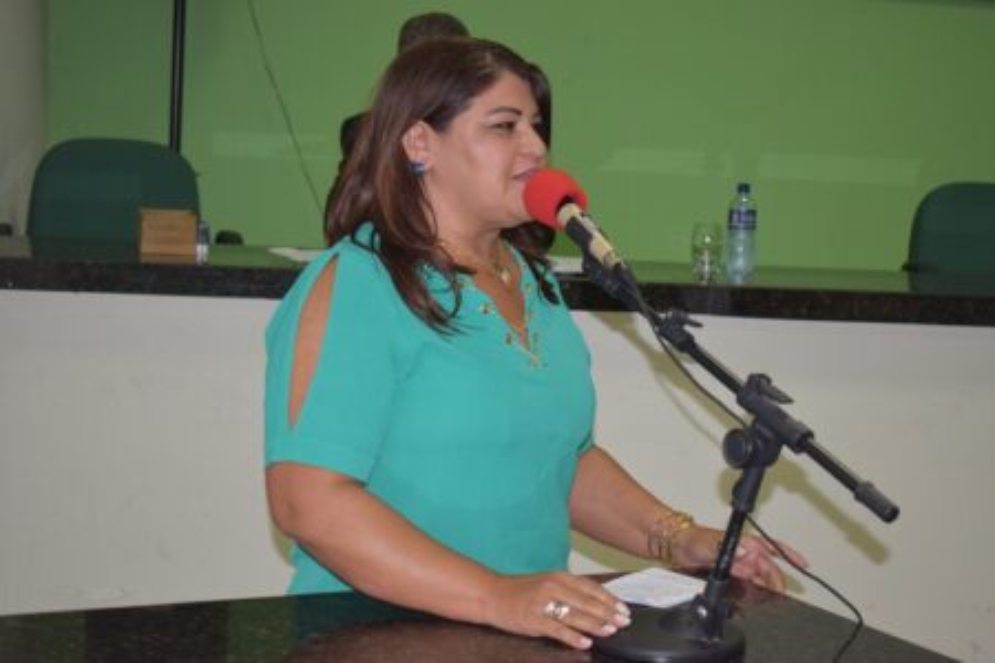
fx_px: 1907
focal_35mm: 69
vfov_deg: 19.7
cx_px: 498
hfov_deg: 29.2
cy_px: 332
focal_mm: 46
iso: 800
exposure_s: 1/80
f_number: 5.3
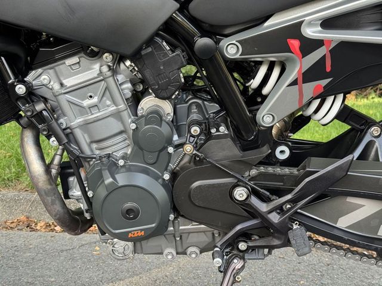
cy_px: 143
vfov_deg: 30.3
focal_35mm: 48
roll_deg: -2.5
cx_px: 191
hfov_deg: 39.7
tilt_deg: -8.7
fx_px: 530
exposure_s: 1/143
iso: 80
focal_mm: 6.76
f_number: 1.78
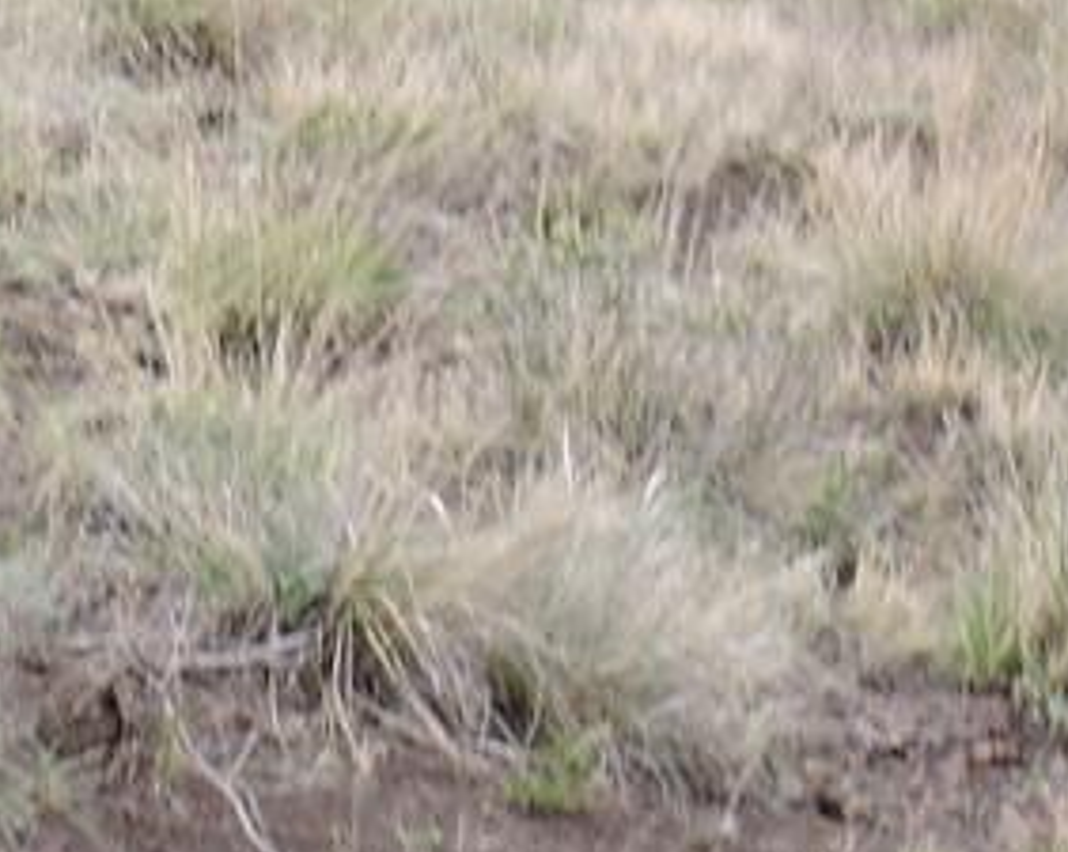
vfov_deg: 5.0
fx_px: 9631
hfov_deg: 6.3
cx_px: 1049
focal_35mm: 305
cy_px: -913
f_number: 5.8
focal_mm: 9.8
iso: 100
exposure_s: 1/60
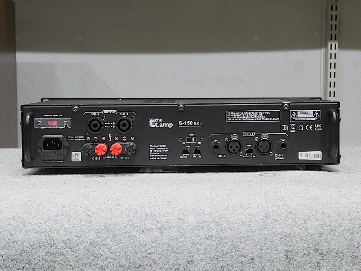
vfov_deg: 22.6
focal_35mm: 65
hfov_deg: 29.8
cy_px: 136
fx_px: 678
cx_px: 180
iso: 1600
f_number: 6.3
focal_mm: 11.7
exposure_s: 1/30
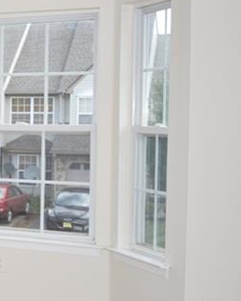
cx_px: -201
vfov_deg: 23.0
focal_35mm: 83
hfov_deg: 15.6
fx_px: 741
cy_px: 146
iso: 100
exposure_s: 1/200
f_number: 4
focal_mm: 18
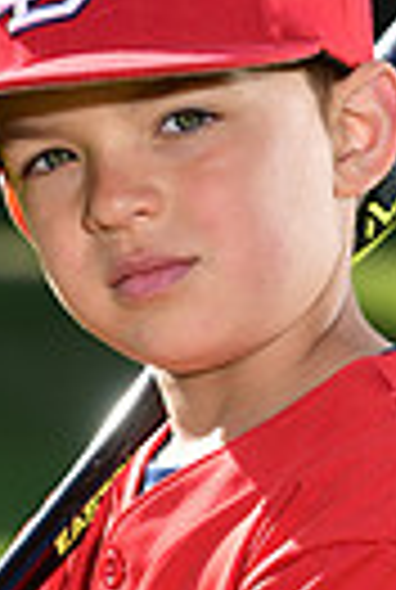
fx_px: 8419
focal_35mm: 513
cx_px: 160
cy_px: 689
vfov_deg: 4.0
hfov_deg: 2.7
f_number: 5
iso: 80
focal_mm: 116
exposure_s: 1/250
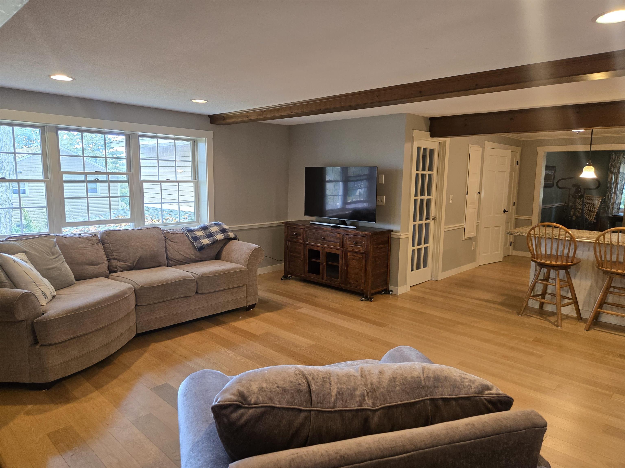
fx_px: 415
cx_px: 312
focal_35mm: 23
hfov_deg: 73.9
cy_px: 234
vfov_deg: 58.9
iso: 320
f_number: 1.8
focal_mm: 5.4
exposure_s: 1/120
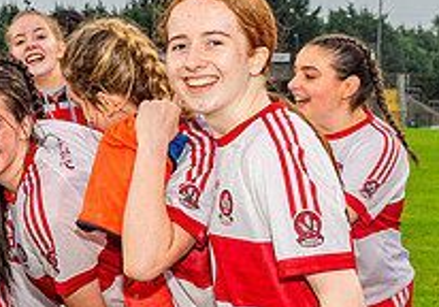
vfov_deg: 15.5
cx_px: -105
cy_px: 202
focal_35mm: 91
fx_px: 1126
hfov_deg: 20.4
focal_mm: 24
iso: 1600
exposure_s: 1/200
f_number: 3.5
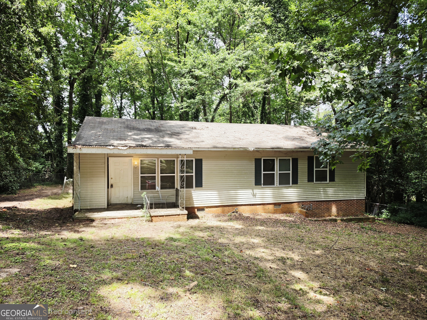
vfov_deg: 58.9
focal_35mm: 23
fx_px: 284
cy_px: 160
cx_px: 214
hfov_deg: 73.9
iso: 10
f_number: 1.4
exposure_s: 1/185
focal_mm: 6.5
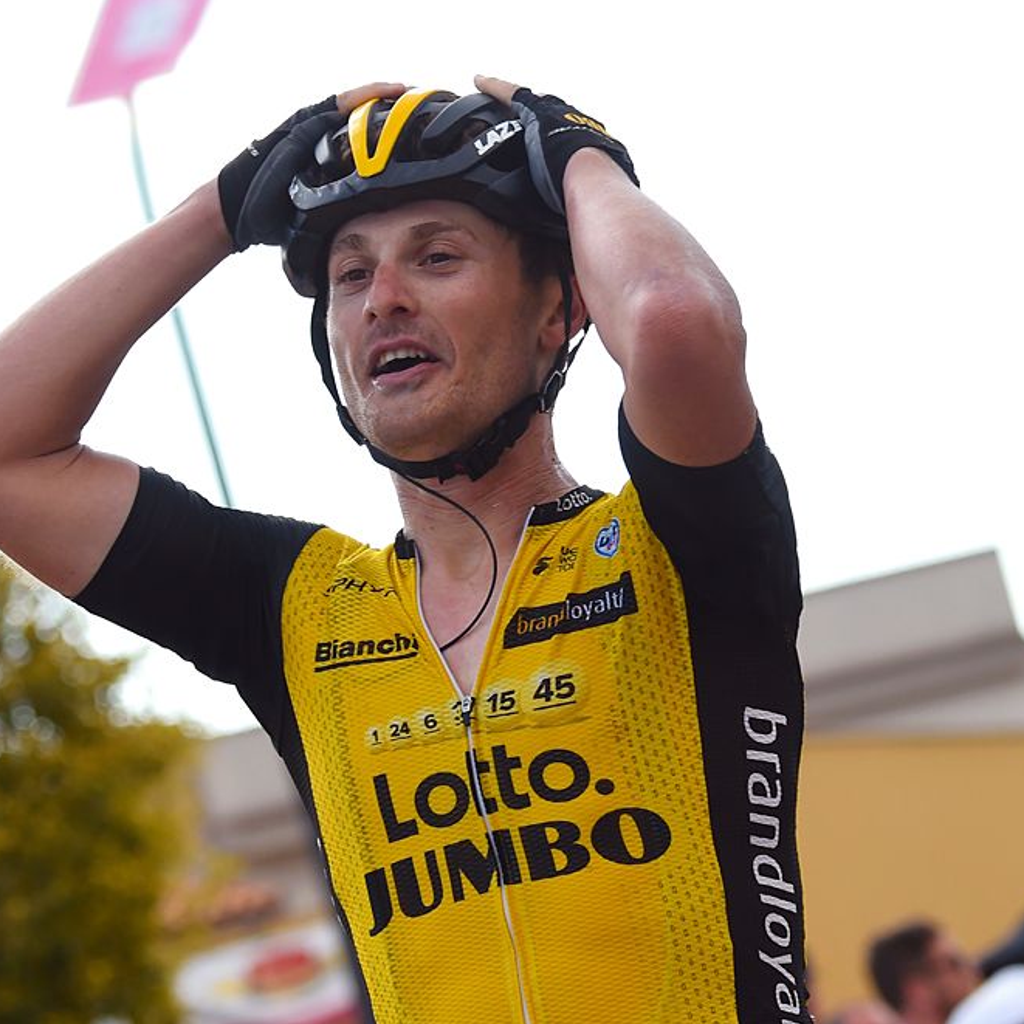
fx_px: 7095
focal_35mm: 212
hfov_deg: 8.2
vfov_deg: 8.3
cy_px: 511
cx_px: 270
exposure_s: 1/1600
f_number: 7.1
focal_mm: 165
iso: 1000
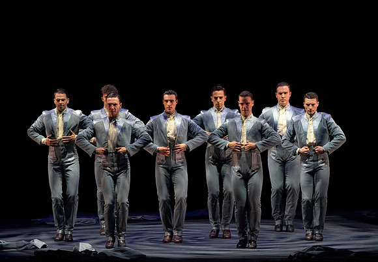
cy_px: 172
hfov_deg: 6.7
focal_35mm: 305
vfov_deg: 4.6
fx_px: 3245
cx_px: 131
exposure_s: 1/400
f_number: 8
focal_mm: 226
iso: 10000
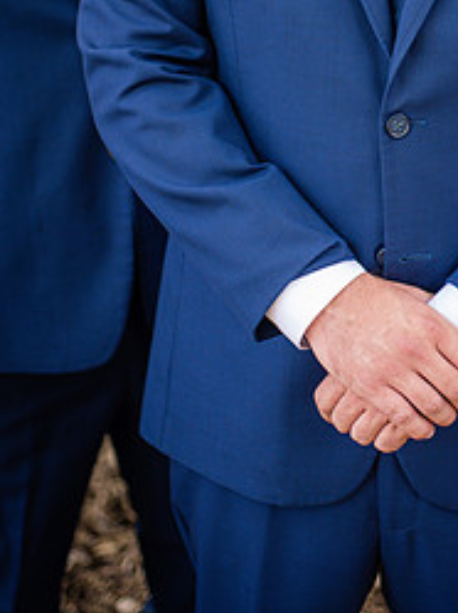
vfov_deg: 22.1
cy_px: 76
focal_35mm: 87
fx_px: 1539
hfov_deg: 16.8
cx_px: 357
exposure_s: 1/400
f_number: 2.5
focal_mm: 50
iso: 400
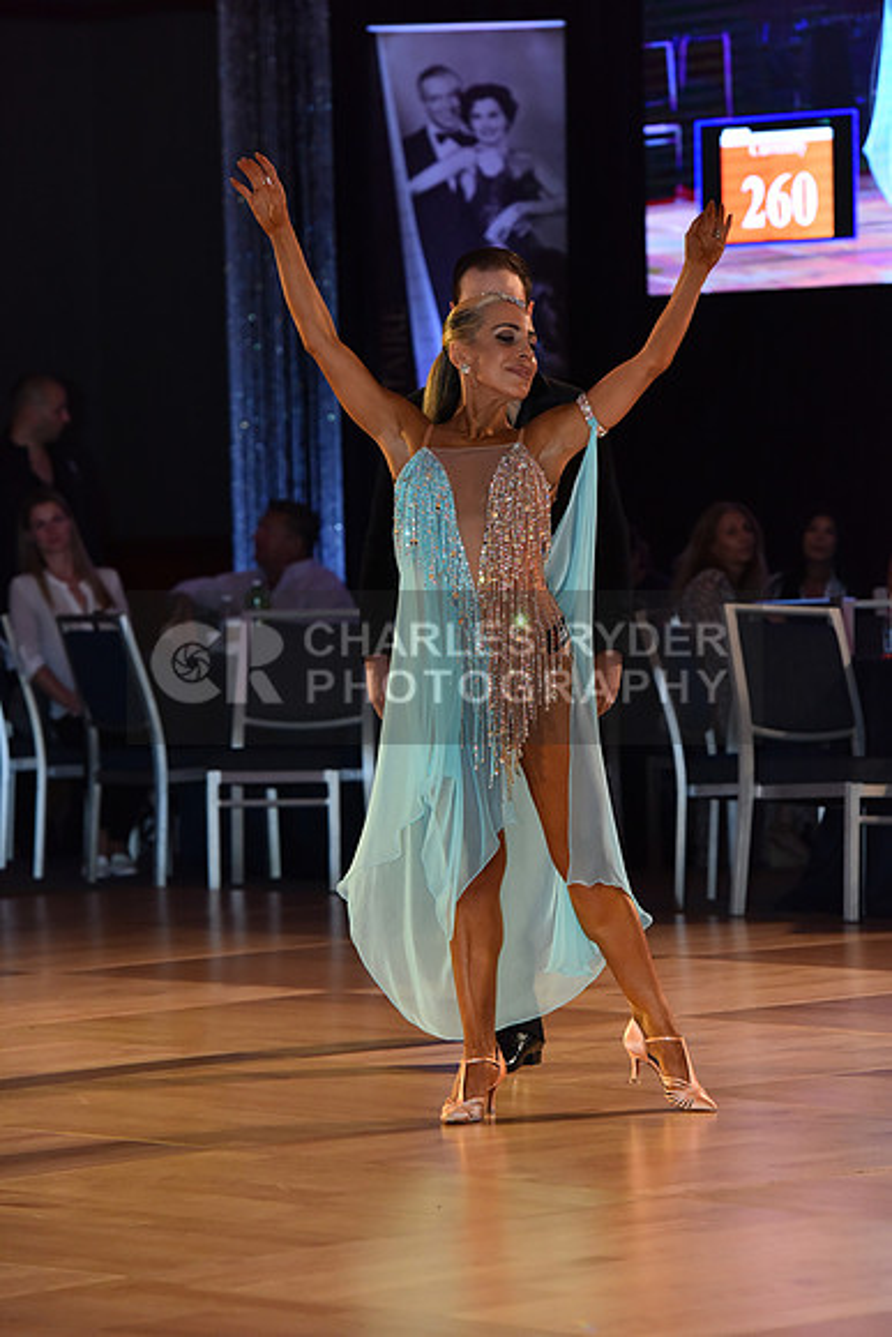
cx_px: 446
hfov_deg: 9.2
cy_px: 668
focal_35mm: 150
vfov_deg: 13.7
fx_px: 5571
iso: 2000
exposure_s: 1/320
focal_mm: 150
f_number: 5
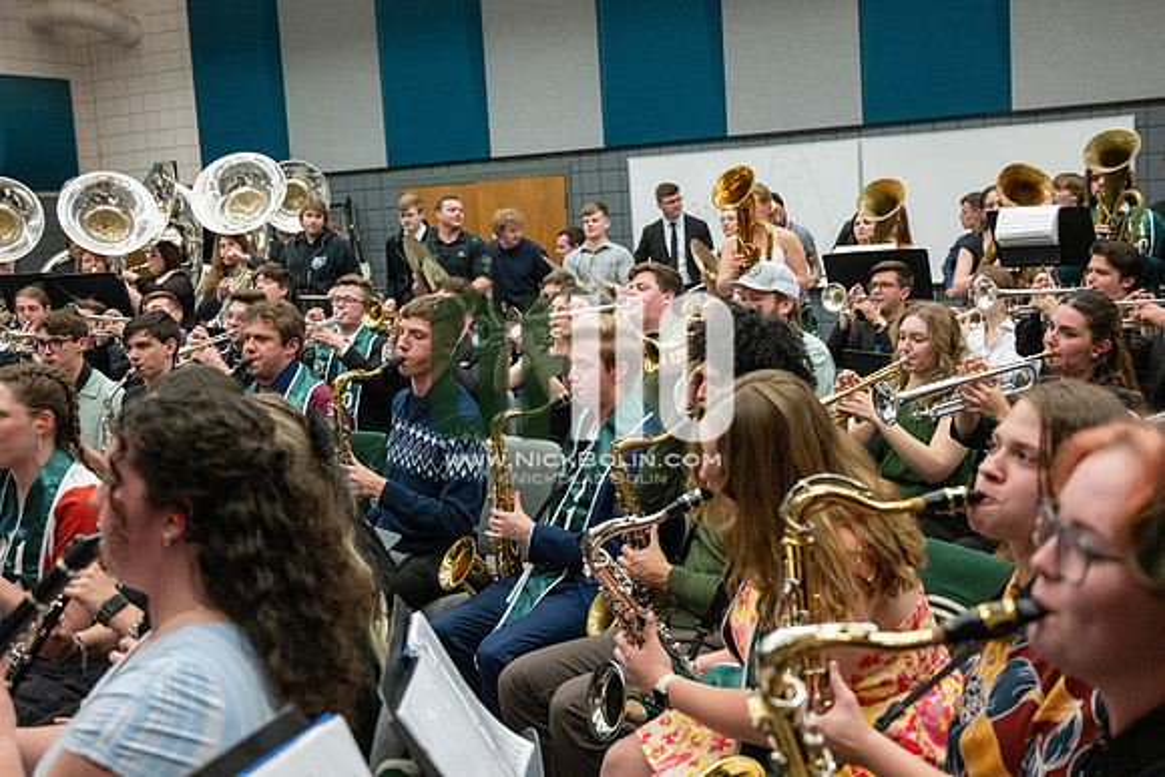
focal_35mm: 41
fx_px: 1327
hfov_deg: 47.4
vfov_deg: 32.6
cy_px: 388
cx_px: 582
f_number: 4
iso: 10000
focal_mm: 41
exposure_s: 1/500
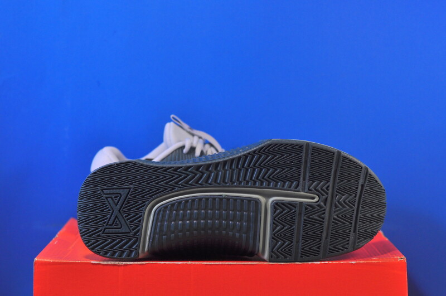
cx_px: 223
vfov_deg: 18.1
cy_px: 148
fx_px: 928
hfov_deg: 27.0
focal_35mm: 75
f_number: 3.2
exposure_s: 1/250
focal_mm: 50
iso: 250
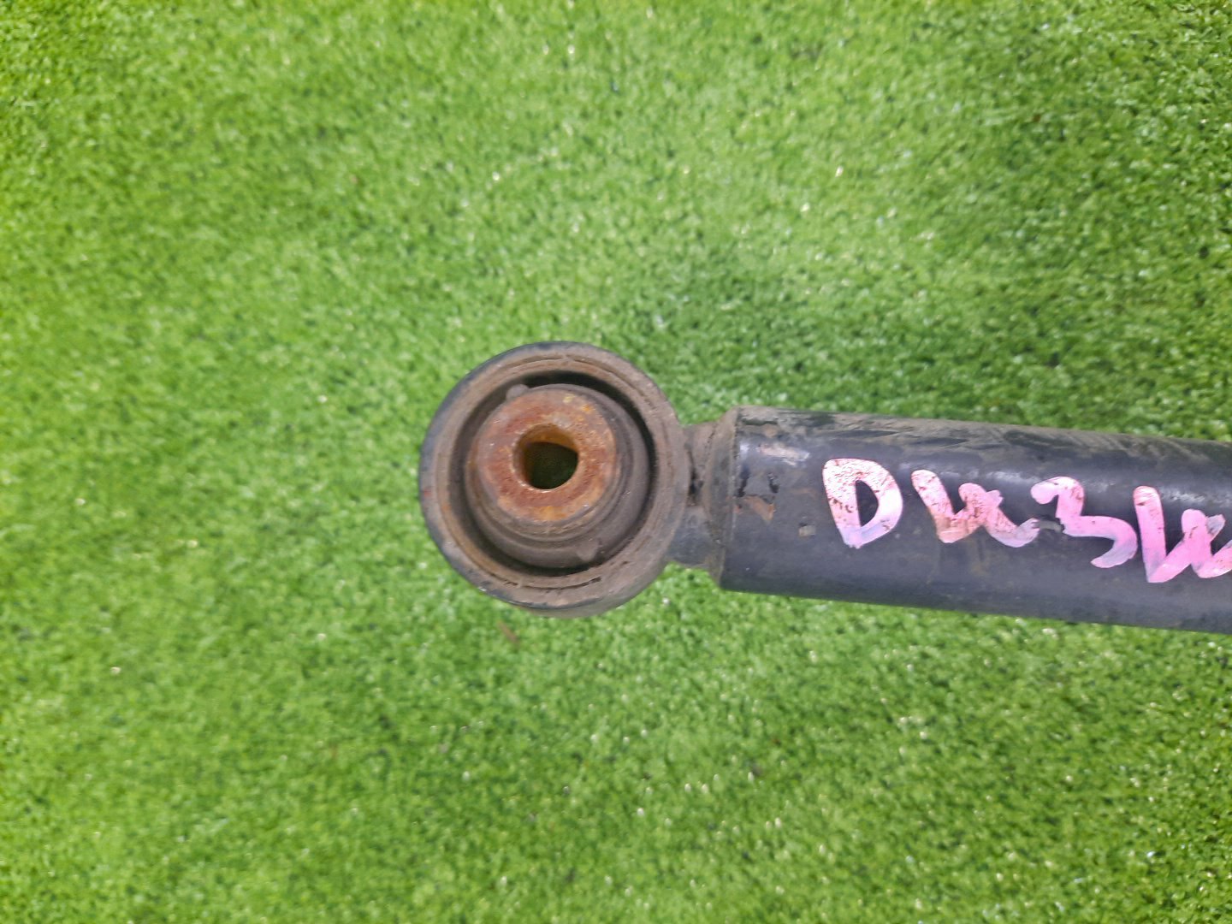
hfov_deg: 69.4
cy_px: 462
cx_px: 616
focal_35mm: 25
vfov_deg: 54.9
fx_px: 890
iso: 348
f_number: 2
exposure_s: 1/25
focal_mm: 4.6
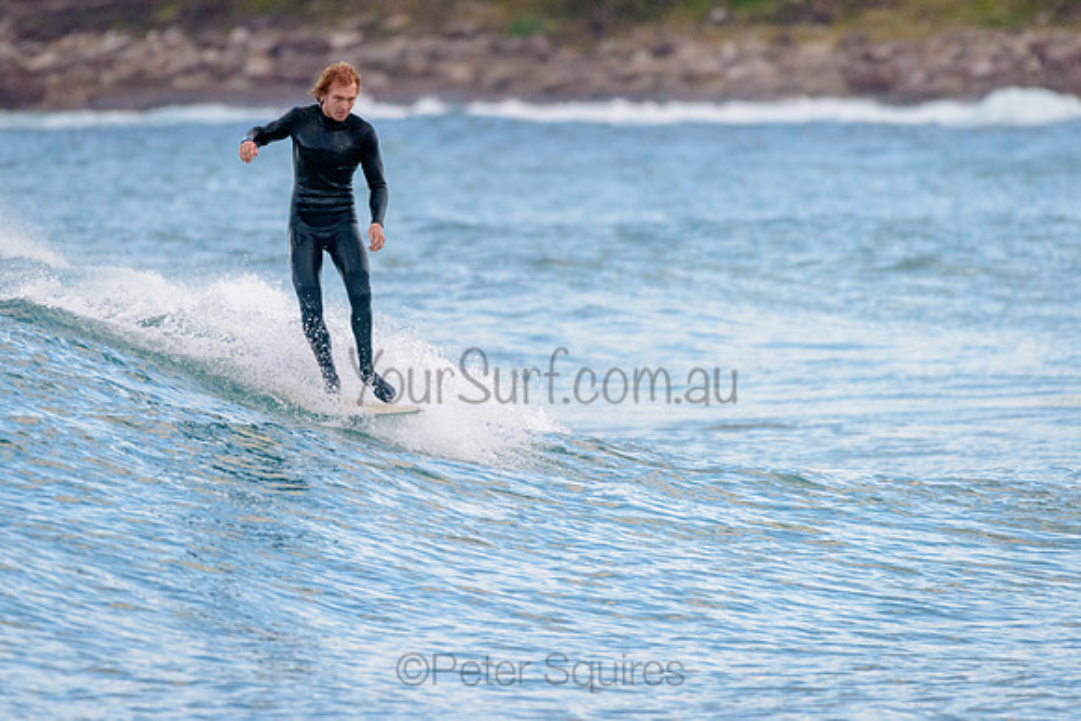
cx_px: 420
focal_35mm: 612
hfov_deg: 3.4
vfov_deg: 2.2
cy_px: 284
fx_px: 18376
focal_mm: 500
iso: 1250
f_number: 5.6
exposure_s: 1/2000
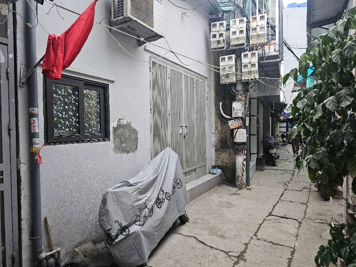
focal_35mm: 23
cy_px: 134
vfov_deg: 58.9
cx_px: 178
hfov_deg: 73.9
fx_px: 237
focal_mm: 6.3
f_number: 1.7
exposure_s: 1/100
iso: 500
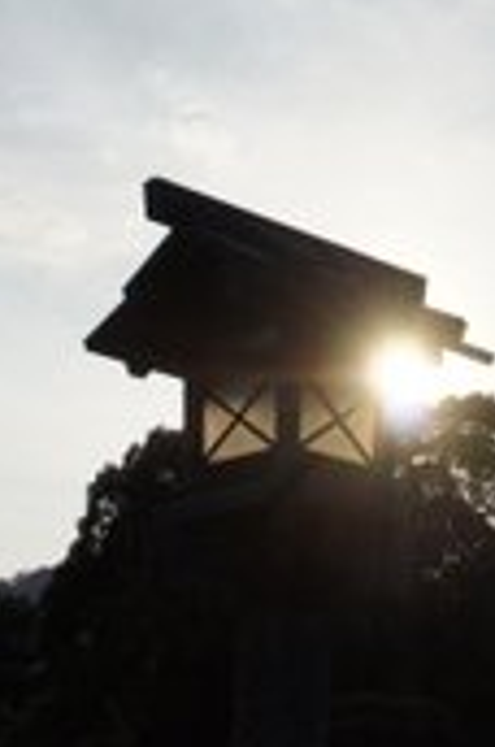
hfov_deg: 14.2
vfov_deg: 20.8
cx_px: 358
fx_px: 1988
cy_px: 69
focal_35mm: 96
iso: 200
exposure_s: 1/1600
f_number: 10
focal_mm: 22
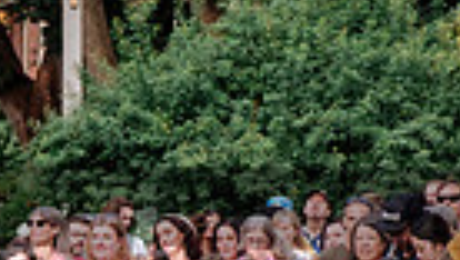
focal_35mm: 365
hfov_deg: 5.8
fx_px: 4457
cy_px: 397
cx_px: -367
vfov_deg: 3.3
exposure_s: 1/250
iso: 400
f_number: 2.8
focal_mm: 55
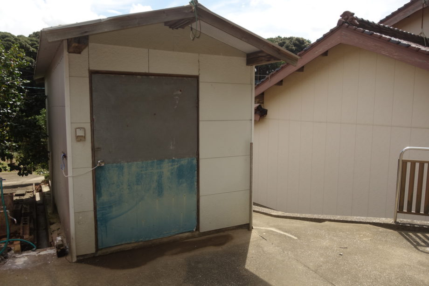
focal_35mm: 28
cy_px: 143
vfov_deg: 46.4
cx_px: 214
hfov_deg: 65.5
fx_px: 334
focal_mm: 10.4
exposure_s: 1/400
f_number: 5.6
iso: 125
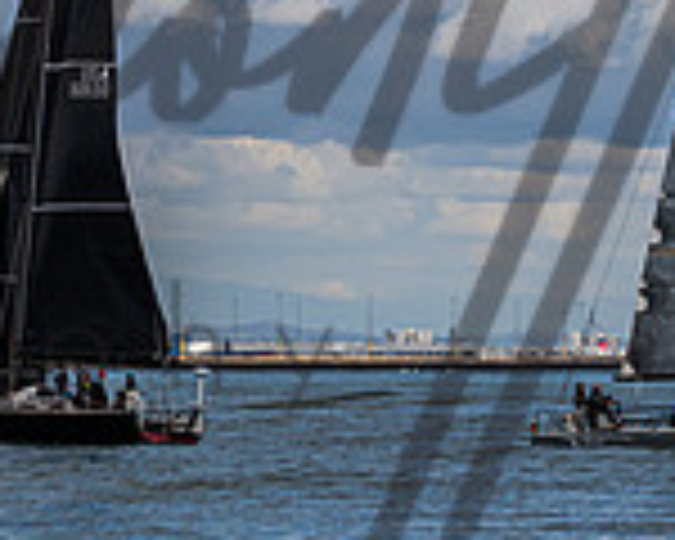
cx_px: 135
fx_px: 8730
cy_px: 11
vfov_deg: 3.5
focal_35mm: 437
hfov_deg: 4.4
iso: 400
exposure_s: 1/2500
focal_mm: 120
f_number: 5.6
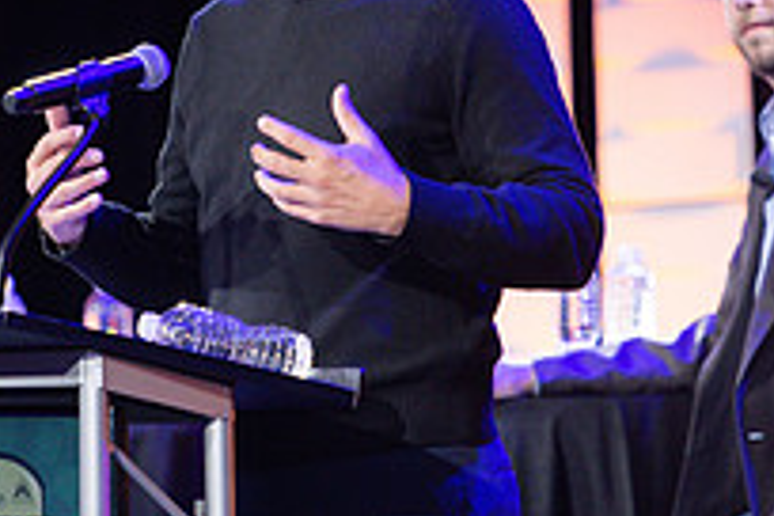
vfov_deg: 2.7
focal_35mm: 516
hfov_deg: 4.0
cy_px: 51
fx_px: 11093
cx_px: 338
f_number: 3.2
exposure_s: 1/250
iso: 500
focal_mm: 180
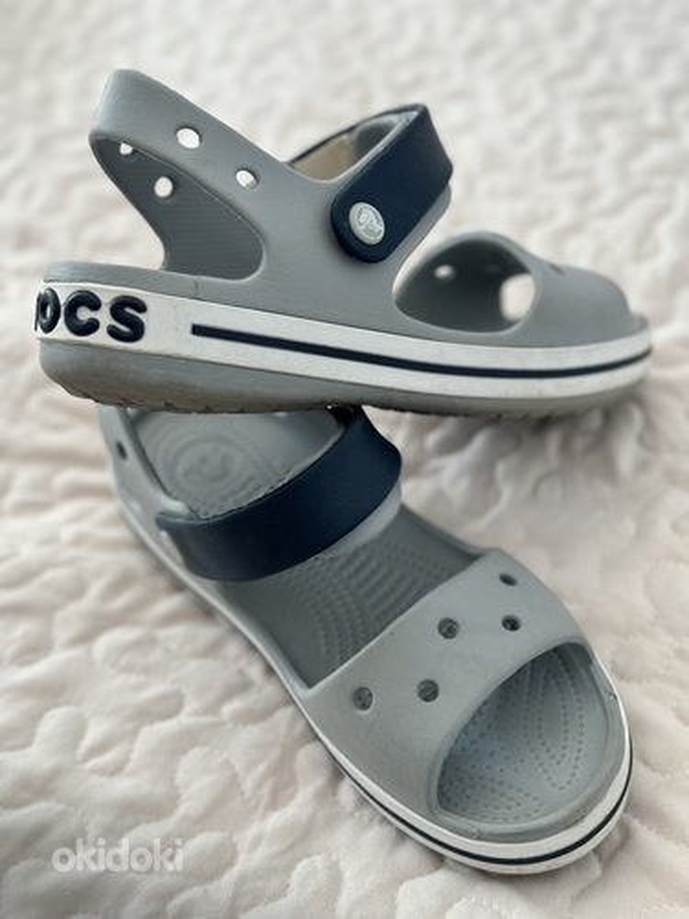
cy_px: 460
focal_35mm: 48
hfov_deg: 30.3
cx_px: 344
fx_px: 1274
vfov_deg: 39.7
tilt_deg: -49.7
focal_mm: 6.76
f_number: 1.78
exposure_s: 1/60
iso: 125
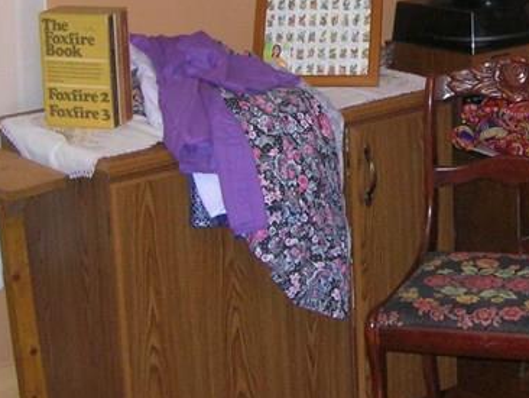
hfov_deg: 20.2
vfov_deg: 15.5
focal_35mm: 95
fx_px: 1453
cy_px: 67
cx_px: 480
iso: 168
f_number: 2.9
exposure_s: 1/60.1
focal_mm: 5.7
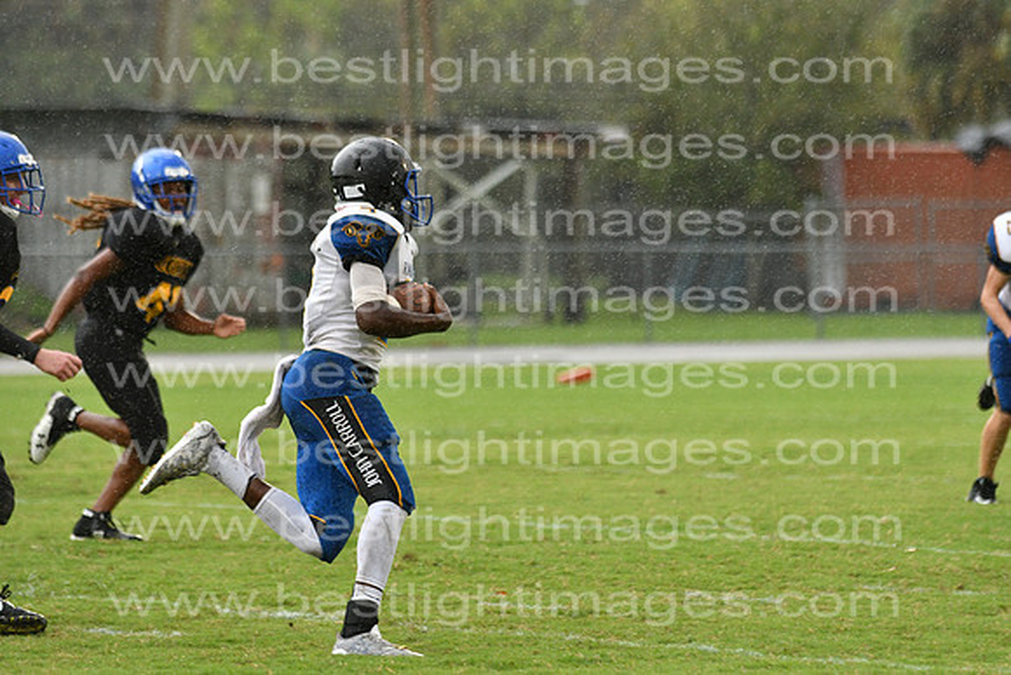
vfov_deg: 6.5
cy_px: 338
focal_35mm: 210
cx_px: 506
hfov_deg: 9.8
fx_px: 5899
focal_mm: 140
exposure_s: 1/1000
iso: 1000
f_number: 3.5
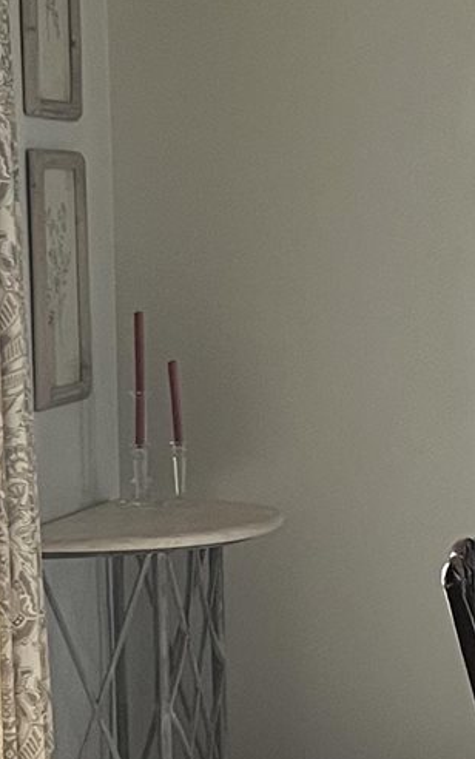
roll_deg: +0.4
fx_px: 2669
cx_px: 1046
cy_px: 461
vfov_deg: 16.2
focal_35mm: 129
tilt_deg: -5.0
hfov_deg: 9.3
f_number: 1.5
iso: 200
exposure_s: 1/60
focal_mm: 5.7
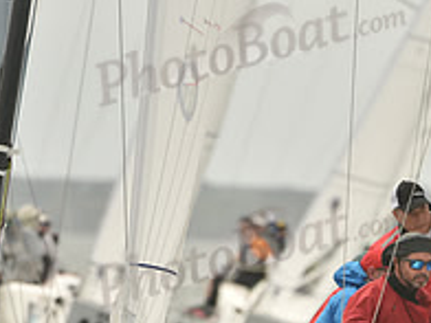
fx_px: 10608
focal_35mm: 852
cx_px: 521
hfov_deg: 2.3
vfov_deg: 1.7
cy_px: 335
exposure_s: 1/1250
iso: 320
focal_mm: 300
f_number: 6.3
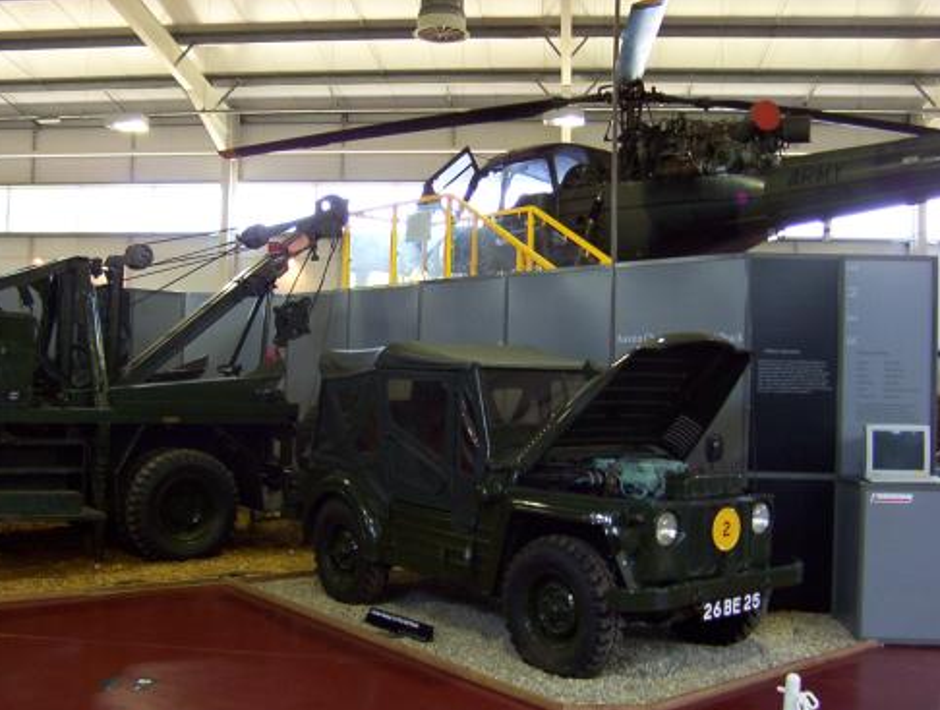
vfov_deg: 38.8
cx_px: 470
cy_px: 363
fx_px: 1007
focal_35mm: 37
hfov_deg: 50.0
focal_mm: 5.54
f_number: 2.76
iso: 140
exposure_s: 1/30
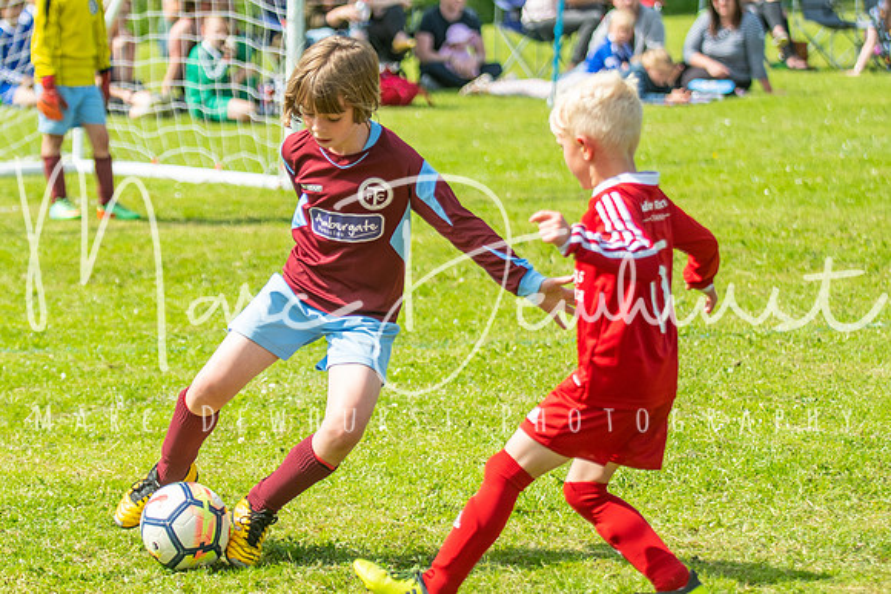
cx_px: 327
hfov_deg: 12.0
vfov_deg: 8.0
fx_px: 4230
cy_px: 218
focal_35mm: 171
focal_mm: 90
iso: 250
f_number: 3.2
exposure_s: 1/2000
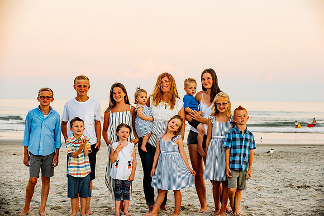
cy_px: 108
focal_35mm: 105
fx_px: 945
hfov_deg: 19.5
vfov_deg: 13.0
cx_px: 162
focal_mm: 105
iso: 800
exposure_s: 1/160
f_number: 6.3
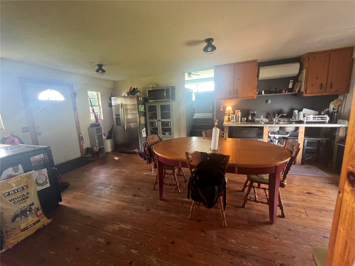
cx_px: 178
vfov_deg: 89.9
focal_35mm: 13
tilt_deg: -10.1
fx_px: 133
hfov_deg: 106.2
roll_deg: +2.5
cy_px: 133
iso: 400
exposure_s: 1/60
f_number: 1.8
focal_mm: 1.57
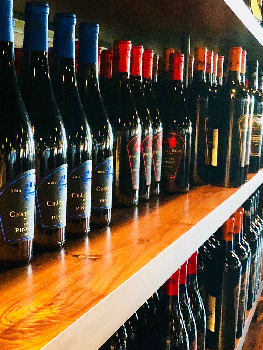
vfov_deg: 42.0
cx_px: 158
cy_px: 162
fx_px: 455
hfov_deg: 32.1
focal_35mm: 45
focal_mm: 4
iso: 80
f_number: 1.8
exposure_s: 1/5
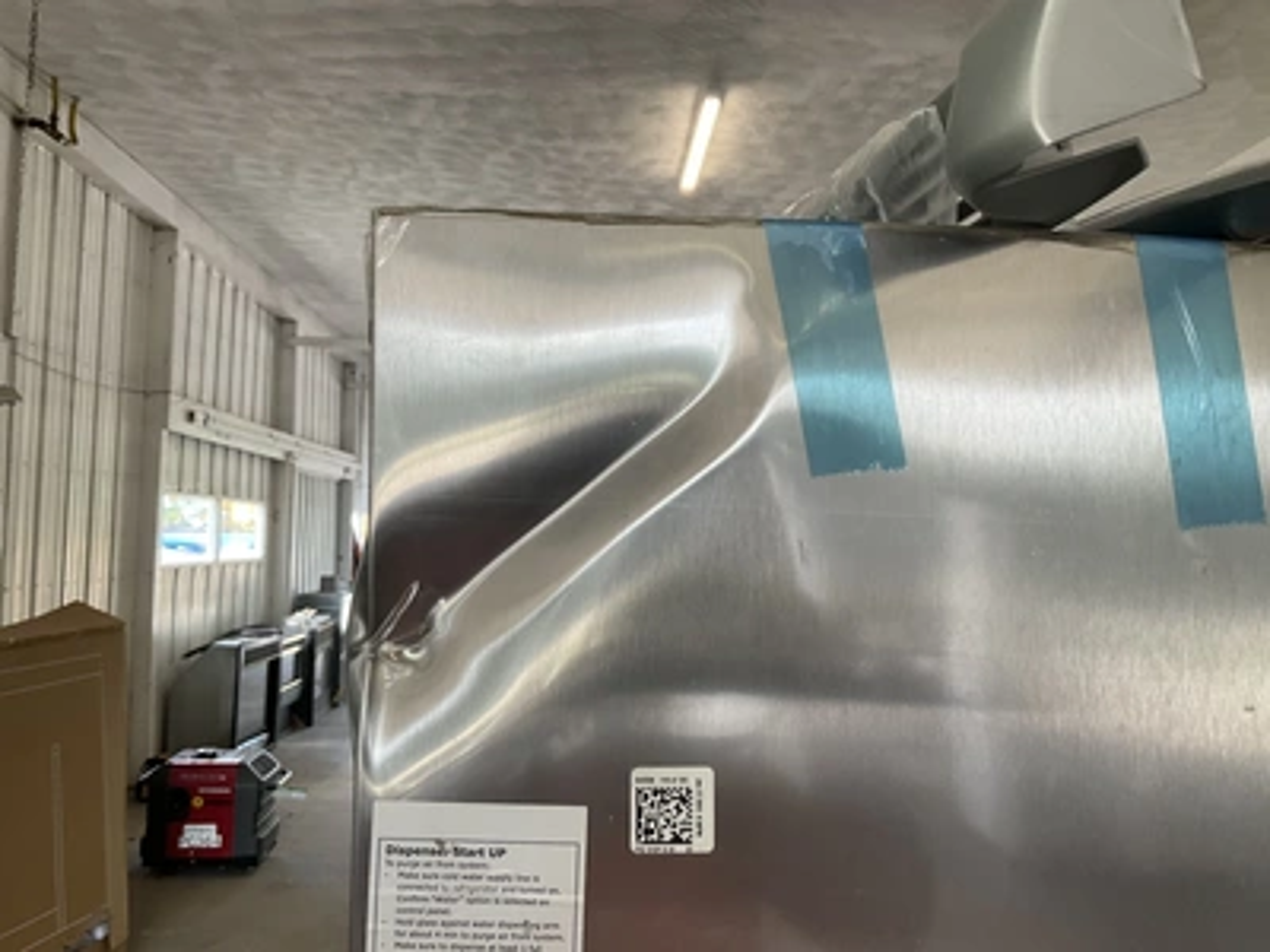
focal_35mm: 29
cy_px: 476
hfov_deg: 61.7
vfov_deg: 48.2
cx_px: 635
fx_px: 1064
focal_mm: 3
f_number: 1.8
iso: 64
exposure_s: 1/120
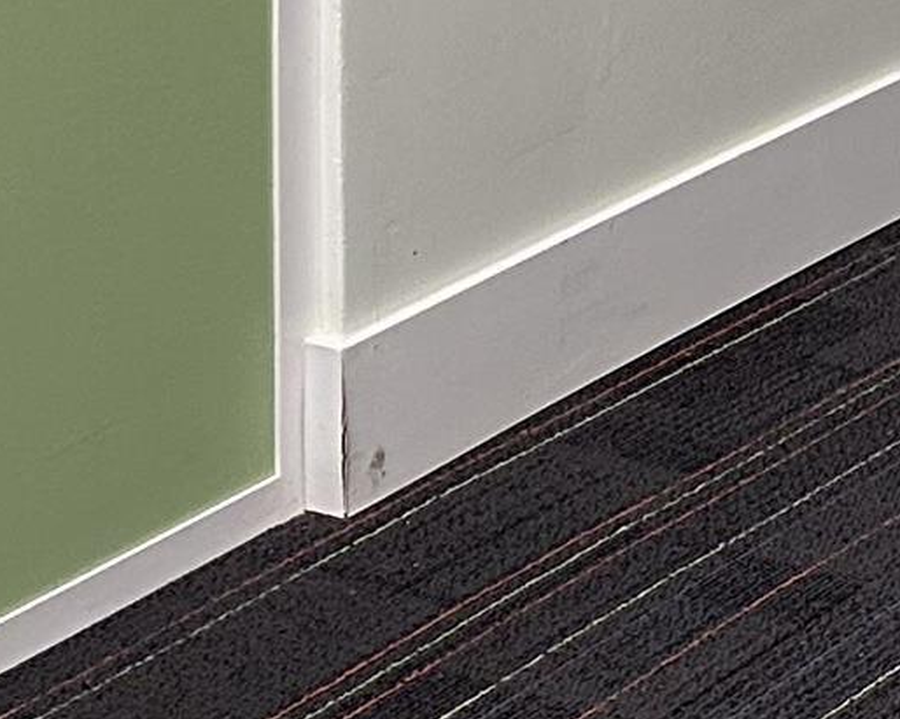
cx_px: 2248
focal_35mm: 140
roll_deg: -0.5
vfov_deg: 9.4
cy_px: -1207
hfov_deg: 11.2
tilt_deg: -2.6
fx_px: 3728
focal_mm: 6.86
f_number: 1.78
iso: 125
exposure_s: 1/120
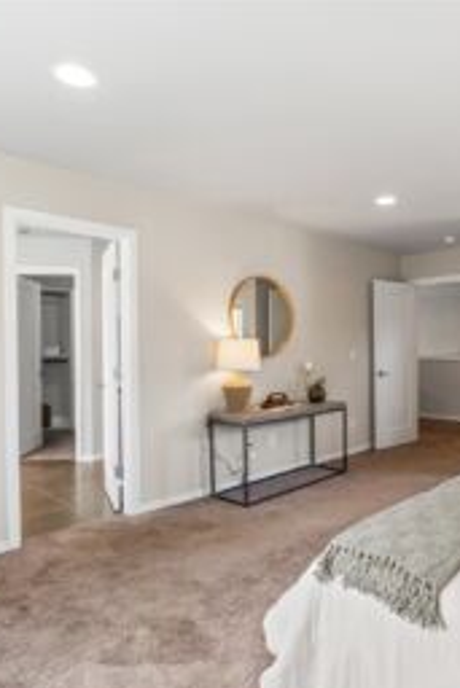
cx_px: 328
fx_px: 478
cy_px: 356
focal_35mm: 25
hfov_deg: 49.8
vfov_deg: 71.5
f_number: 8
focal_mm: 16
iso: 100
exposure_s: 1/6
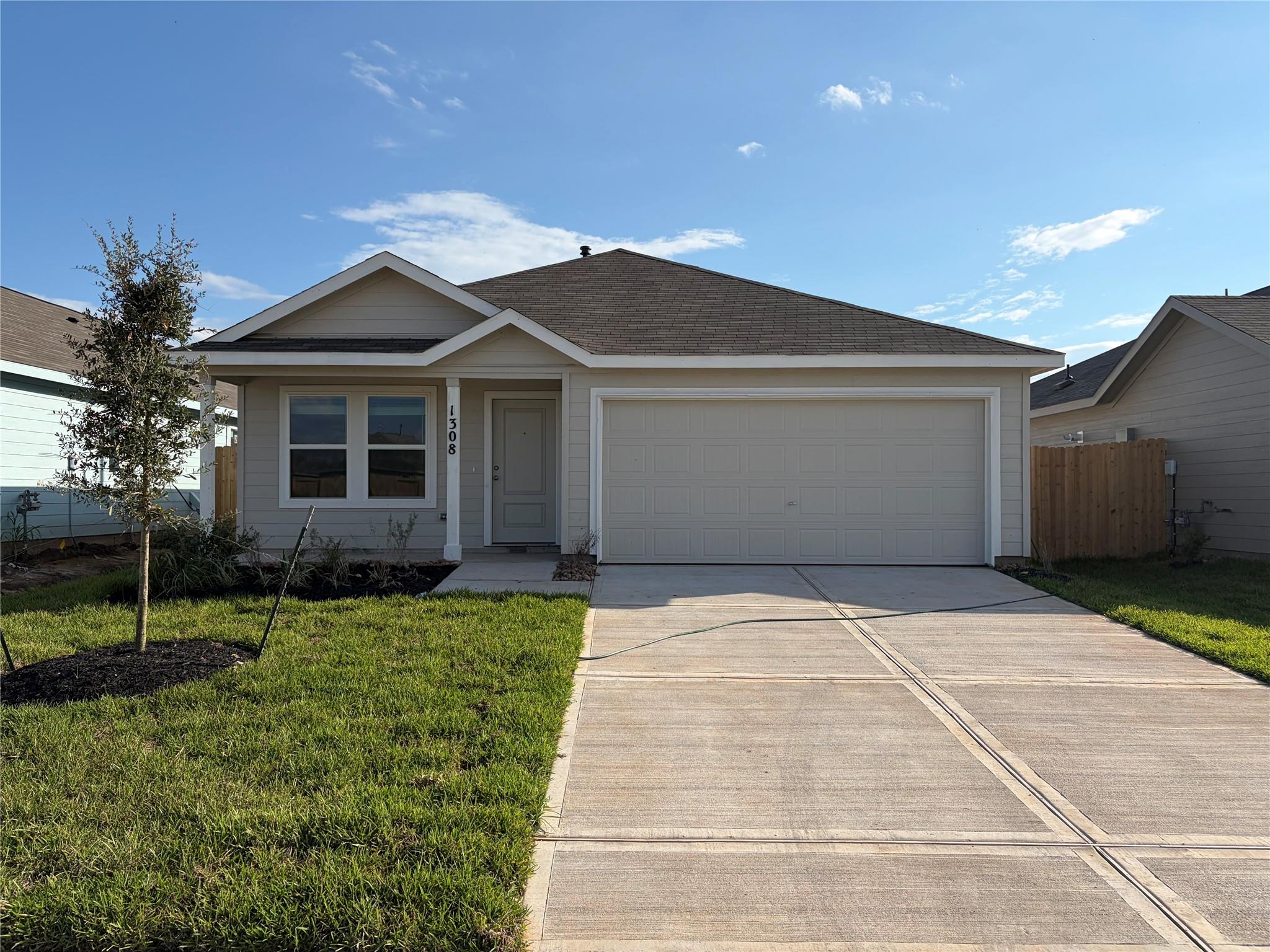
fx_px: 954
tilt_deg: +1.5
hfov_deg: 67.3
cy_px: 476
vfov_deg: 53.1
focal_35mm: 26
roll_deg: -0.5
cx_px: 635
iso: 64
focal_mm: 5.96
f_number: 1.6
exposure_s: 1/4950
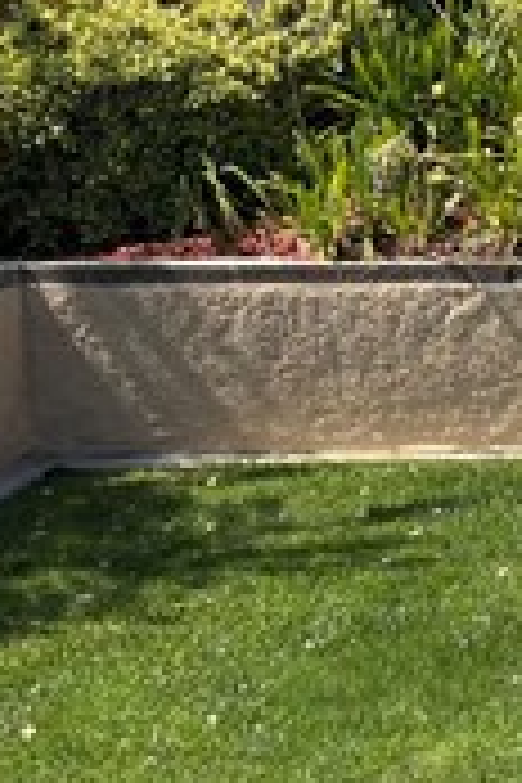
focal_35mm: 159
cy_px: 432
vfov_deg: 12.9
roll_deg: -0.2
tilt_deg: -7.2
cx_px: 634
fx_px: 3458
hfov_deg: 8.5
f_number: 1.6
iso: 50
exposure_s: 1/2639
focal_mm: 5.96
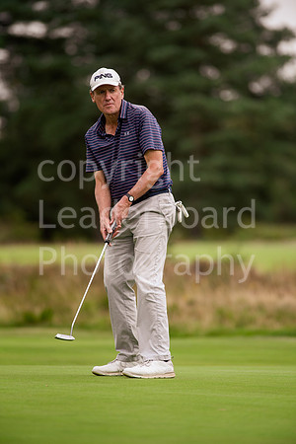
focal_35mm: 300
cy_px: 222
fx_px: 3700
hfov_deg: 4.6
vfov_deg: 6.9
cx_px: 148
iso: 400
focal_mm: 300
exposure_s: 1/2500
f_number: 4
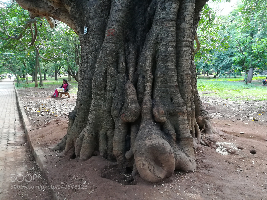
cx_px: 134
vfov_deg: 53.1
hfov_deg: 67.3
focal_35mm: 26
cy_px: 100
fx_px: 201
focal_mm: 3.83
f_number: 2.2
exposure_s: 1/33.3
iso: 250
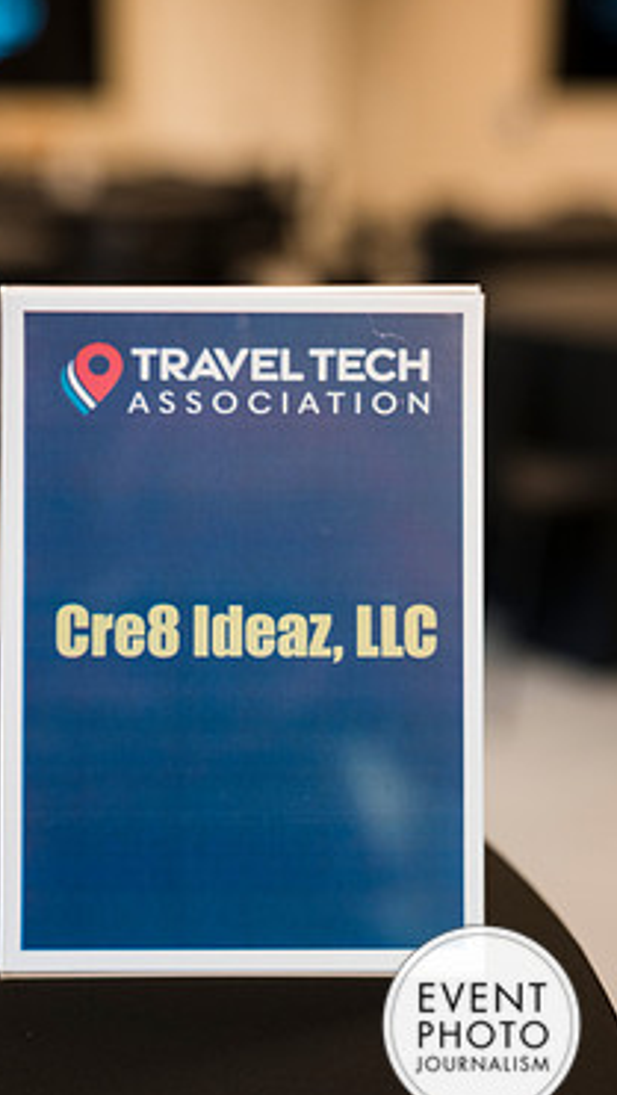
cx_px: 233
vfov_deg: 34.3
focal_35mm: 61
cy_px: 552
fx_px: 1772
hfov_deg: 19.7
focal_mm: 48
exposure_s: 1/200
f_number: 3.2
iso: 800
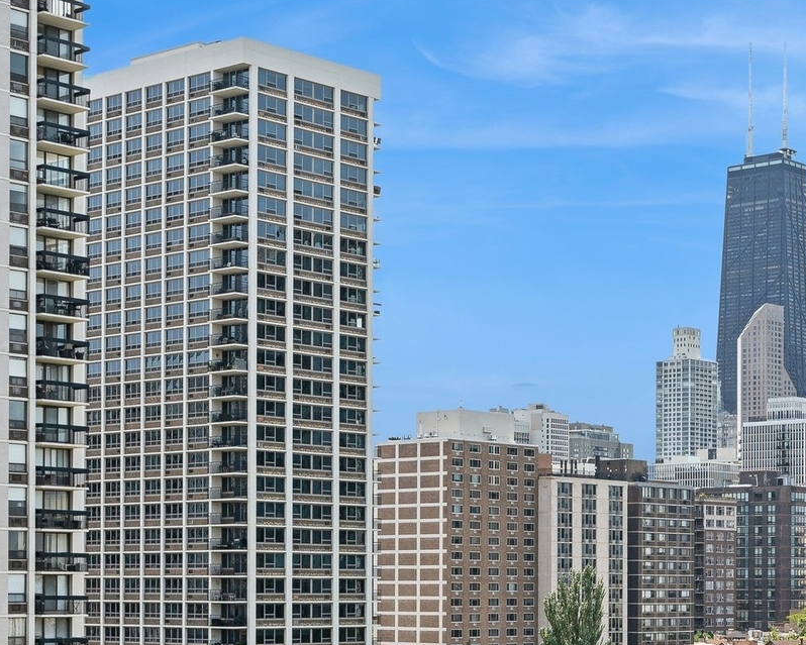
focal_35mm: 80
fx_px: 1909
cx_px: 645
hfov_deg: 23.5
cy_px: 538
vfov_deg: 19.0
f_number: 9.5
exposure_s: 1/250
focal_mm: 28
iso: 200
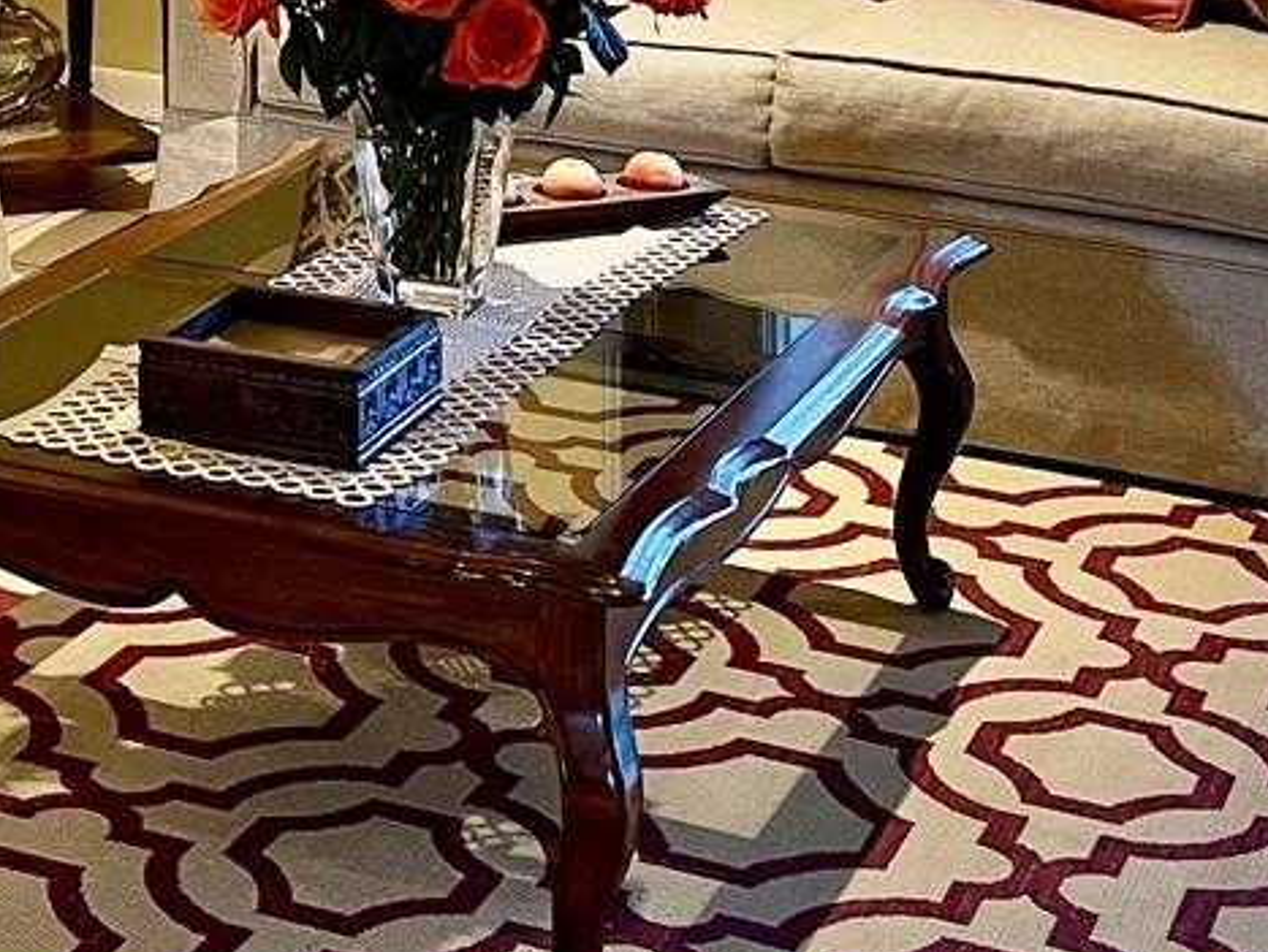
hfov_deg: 21.2
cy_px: -591
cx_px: -8
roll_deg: -0.4
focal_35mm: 89
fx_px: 3263
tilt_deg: -1.6
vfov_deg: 15.1
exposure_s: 1/60
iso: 250
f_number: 1.6
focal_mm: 5.1
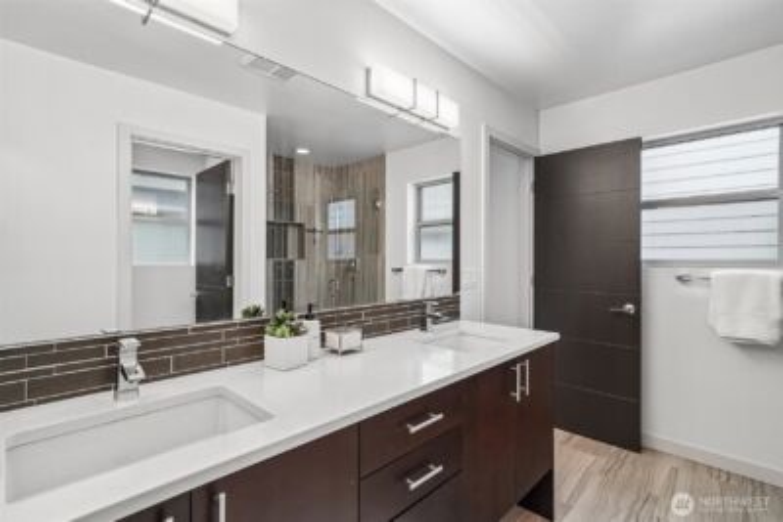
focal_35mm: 16
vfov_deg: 73.8
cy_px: 261
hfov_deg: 96.7
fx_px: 348
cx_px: 392
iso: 1600
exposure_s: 1/50
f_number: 8
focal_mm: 16
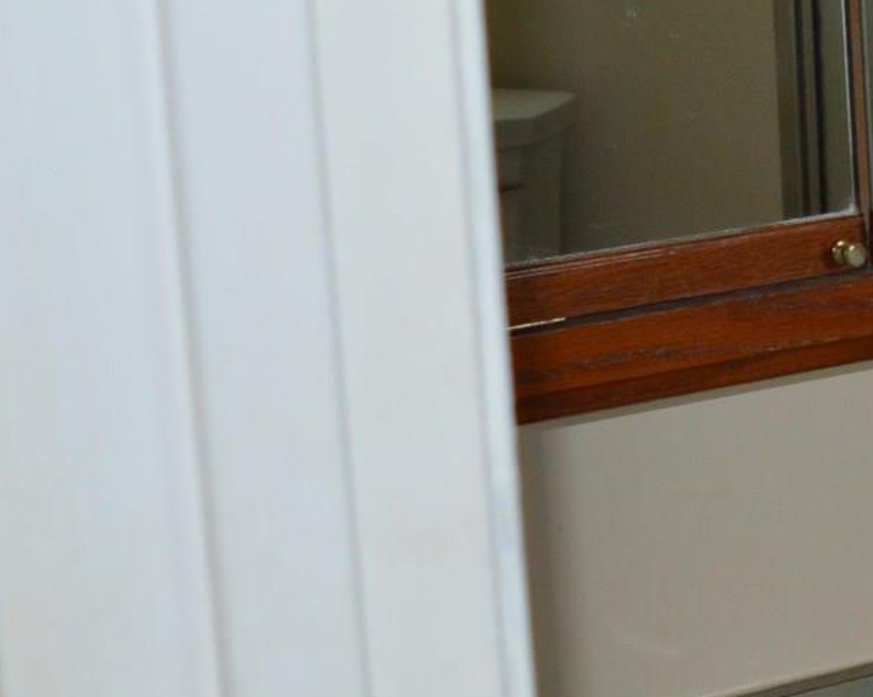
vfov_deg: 12.0
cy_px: 106
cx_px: 1713
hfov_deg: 13.1
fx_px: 3306
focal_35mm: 128
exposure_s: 1/100
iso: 400
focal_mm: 18
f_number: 4
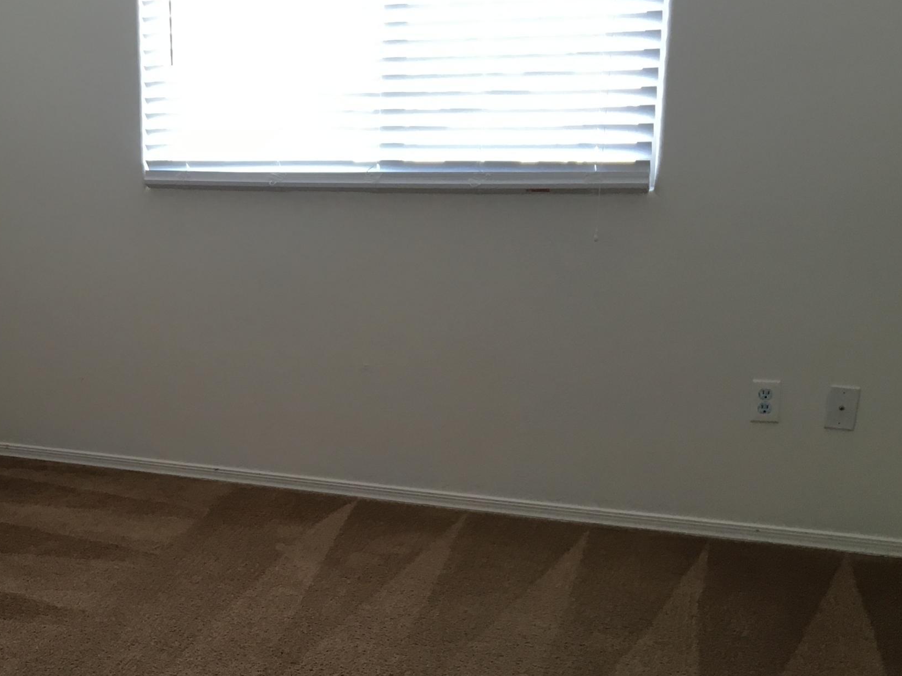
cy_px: 519
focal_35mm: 53
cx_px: 166
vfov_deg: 27.1
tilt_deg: -18.6
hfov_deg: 34.9
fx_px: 1381
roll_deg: +3.0
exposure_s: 1/30
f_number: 2.2
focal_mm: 4.15
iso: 50
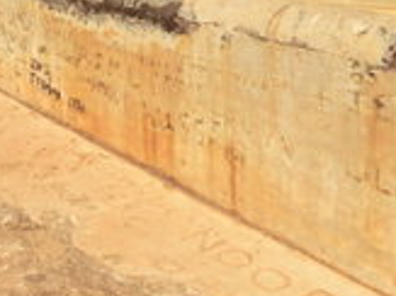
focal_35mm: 59
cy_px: -10
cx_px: 7
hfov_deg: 30.6
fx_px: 674
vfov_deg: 23.6
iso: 160
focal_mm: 4.3
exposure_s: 1/1000
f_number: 7.5
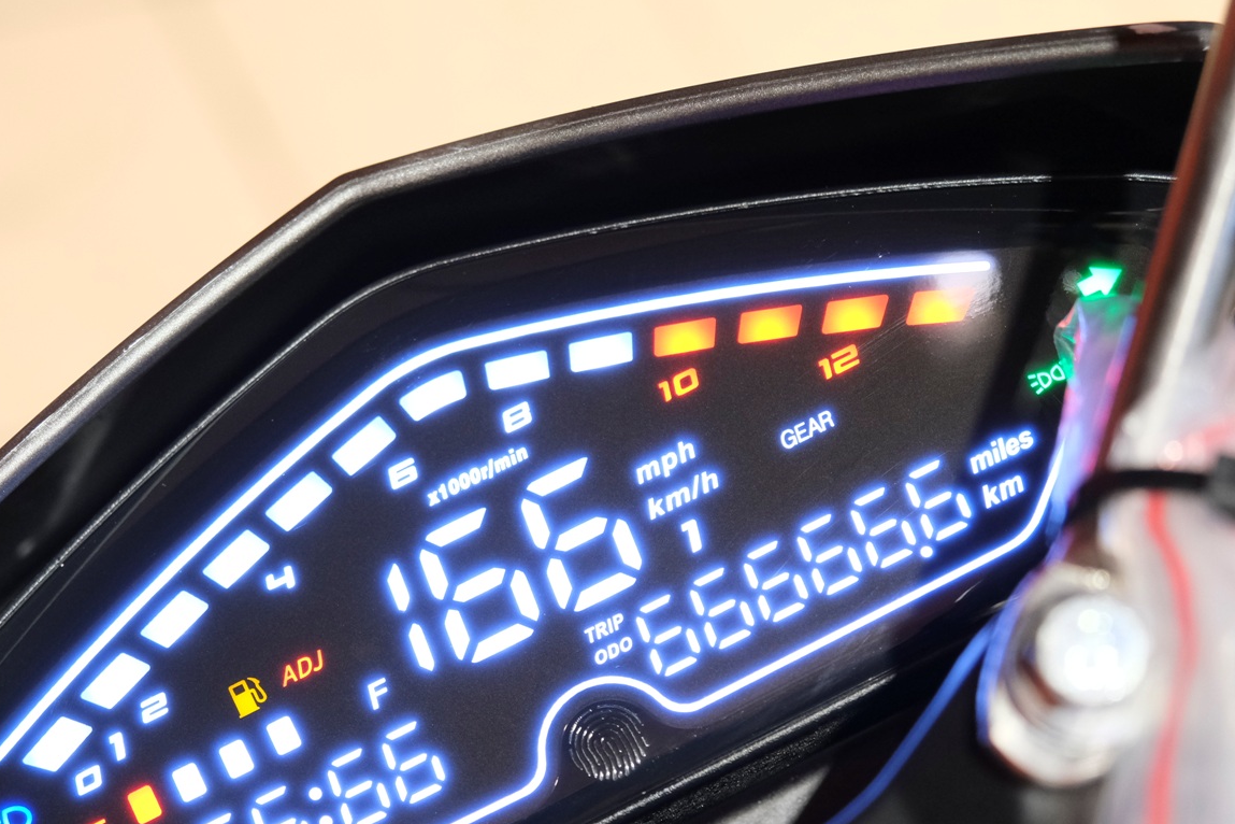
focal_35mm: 78
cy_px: 537
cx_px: 461
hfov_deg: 25.9
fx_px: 2676
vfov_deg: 17.5
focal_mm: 37.6
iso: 2000
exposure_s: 1/100
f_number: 4
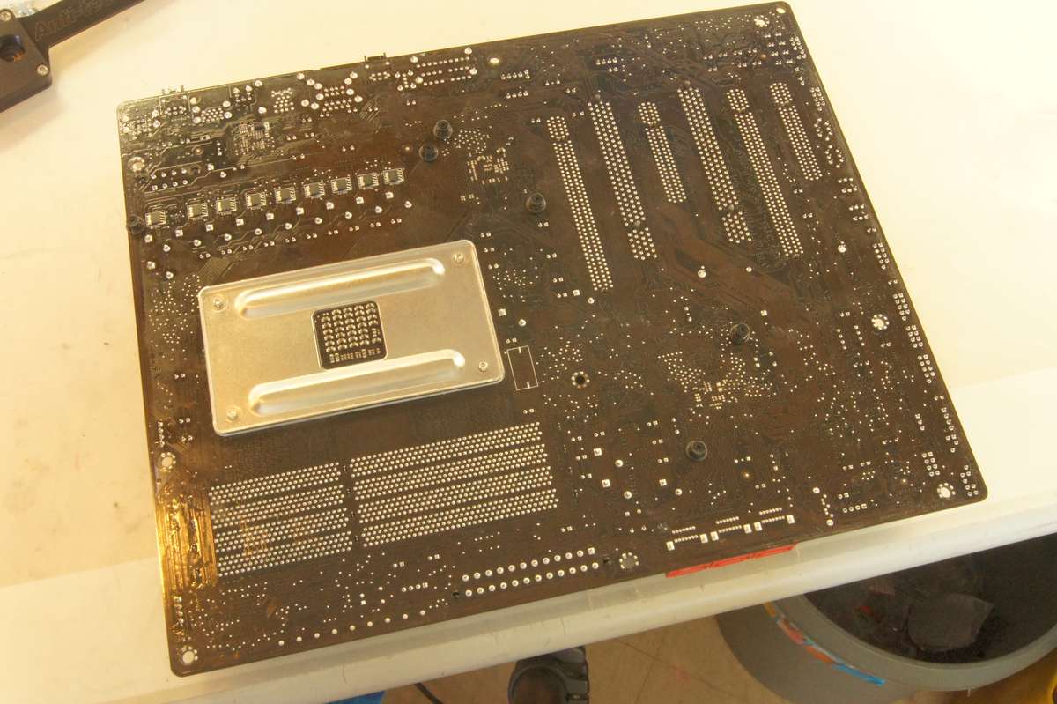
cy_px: 352
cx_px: 528
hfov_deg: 49.6
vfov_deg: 34.2
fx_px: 1145
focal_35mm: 39
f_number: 25
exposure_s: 1/1.25
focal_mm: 26
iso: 1600
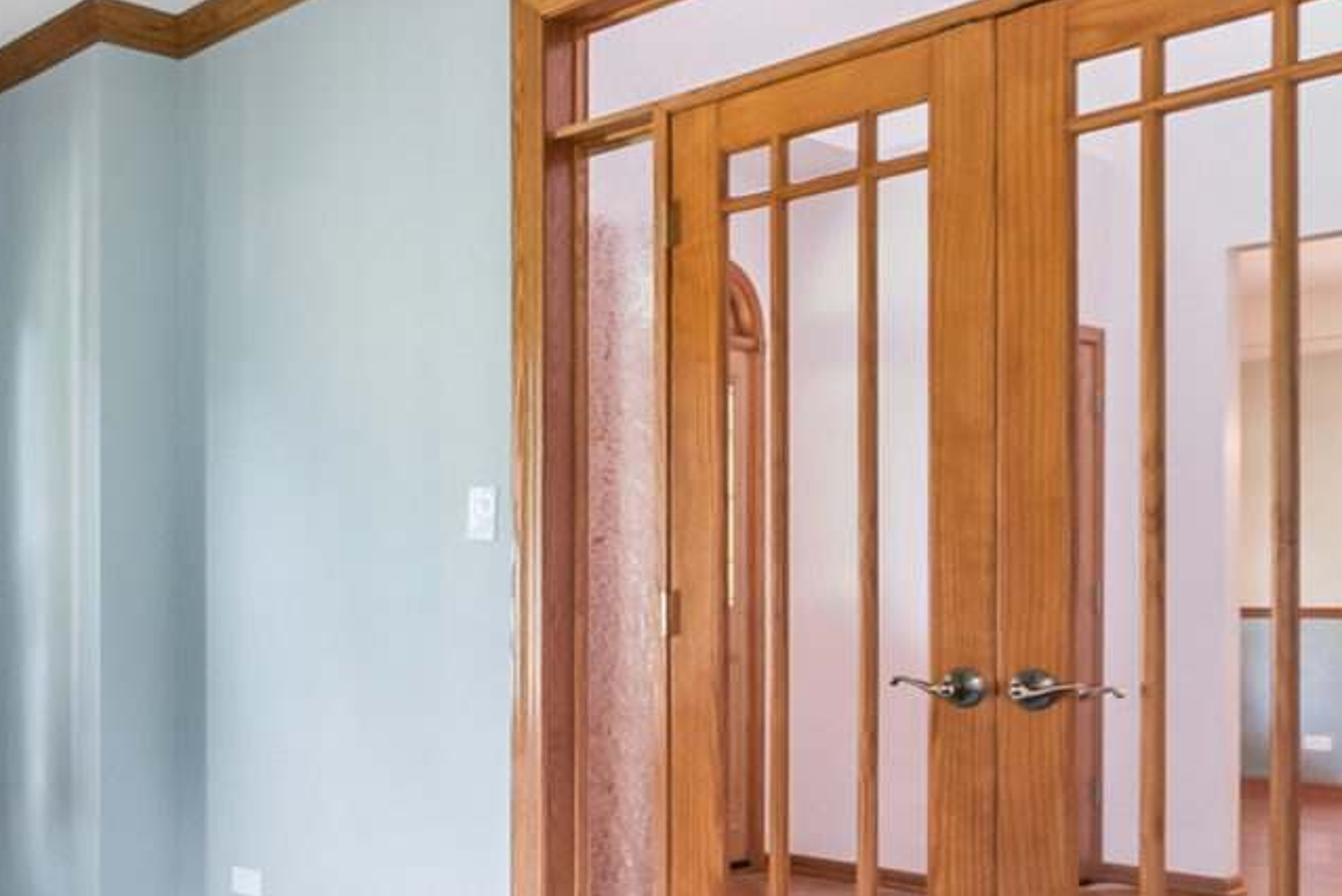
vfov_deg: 34.6
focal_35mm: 38
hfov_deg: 43.2
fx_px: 1417
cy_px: 623
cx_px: -15
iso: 400
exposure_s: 1/5
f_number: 8
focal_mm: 10
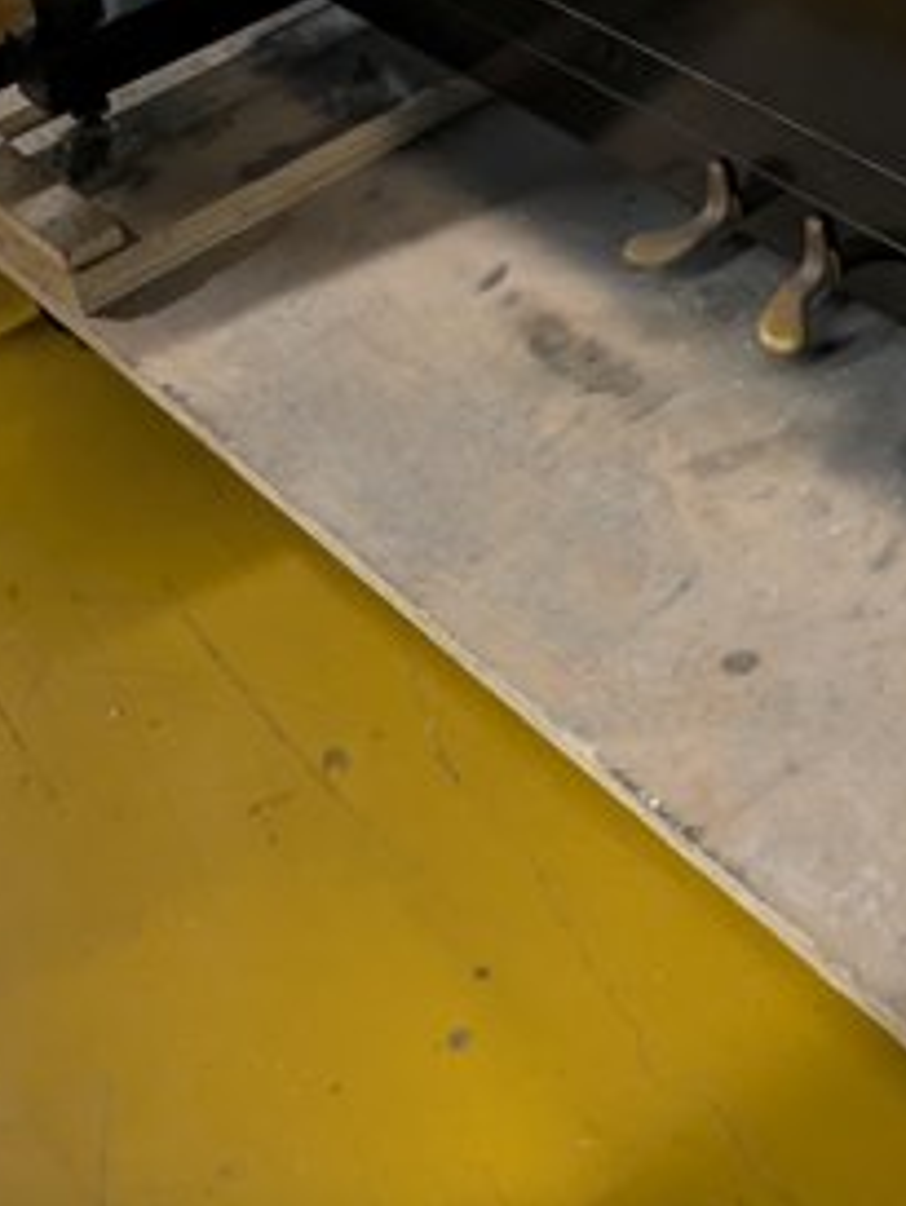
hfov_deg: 21.5
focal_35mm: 66
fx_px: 2301
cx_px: 913
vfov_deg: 25.2
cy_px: -380
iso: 89
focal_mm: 5.43
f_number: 1.89
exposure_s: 1/33.3
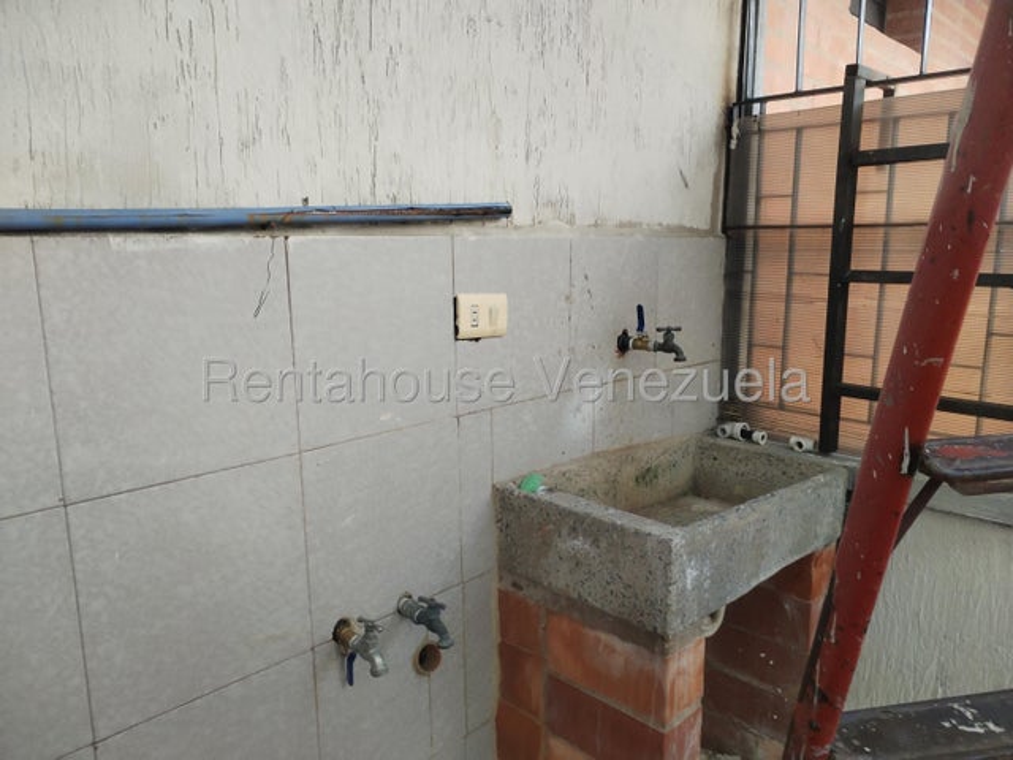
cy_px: 380
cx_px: 506
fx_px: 849
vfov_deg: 48.2
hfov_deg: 61.7
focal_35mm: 29
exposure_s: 1/222
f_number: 1.8
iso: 120
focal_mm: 4.75
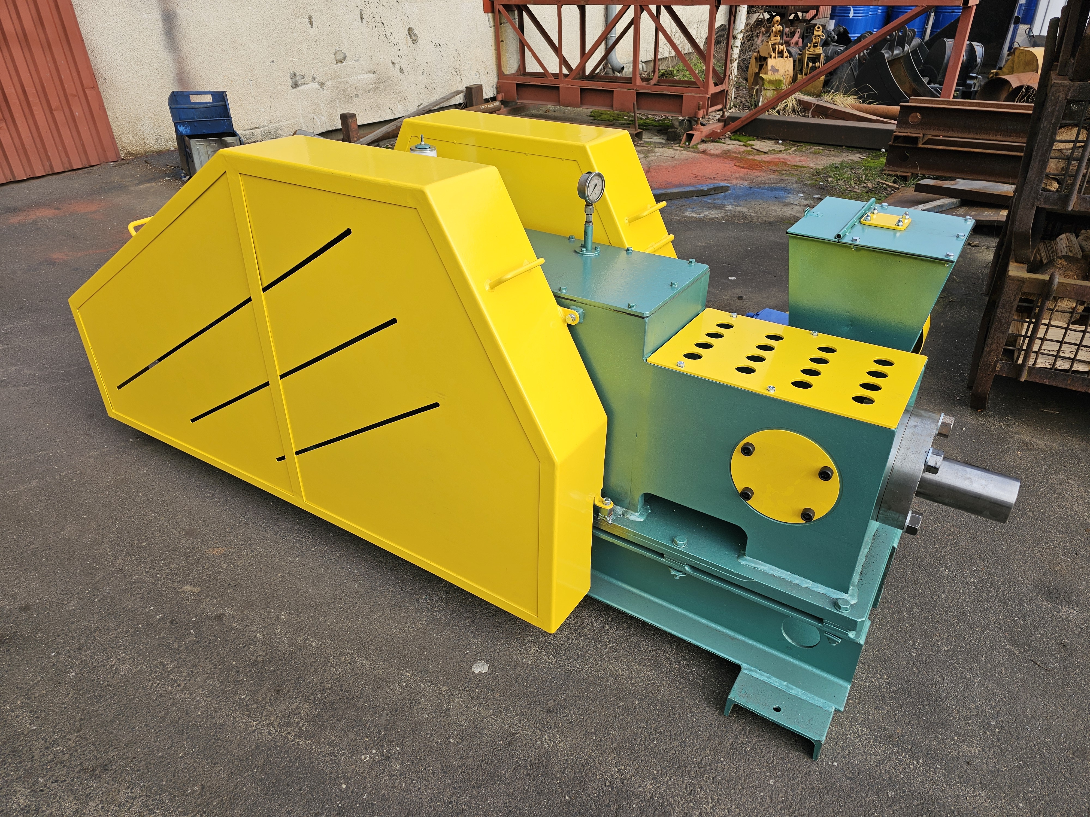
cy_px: 408
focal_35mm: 23
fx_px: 724
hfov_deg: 73.9
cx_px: 545
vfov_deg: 58.9
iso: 10
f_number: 1.7
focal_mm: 6.3
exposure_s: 1/274
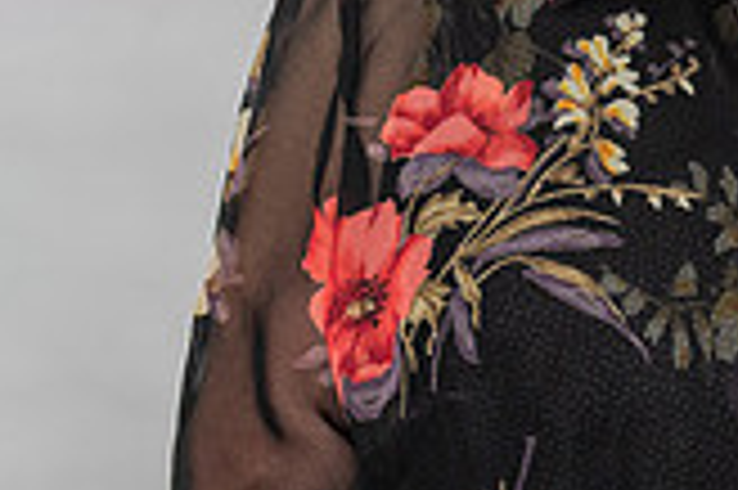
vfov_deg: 5.2
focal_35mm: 264
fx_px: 5407
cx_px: 768
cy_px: -2
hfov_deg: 7.8
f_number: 5.6
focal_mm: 48
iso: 200
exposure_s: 1/125
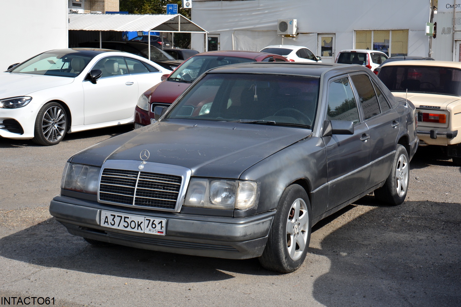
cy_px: 154
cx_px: 230
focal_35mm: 57
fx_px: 729
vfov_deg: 23.7
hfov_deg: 35.1
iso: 100
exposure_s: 1/320
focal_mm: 38
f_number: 9
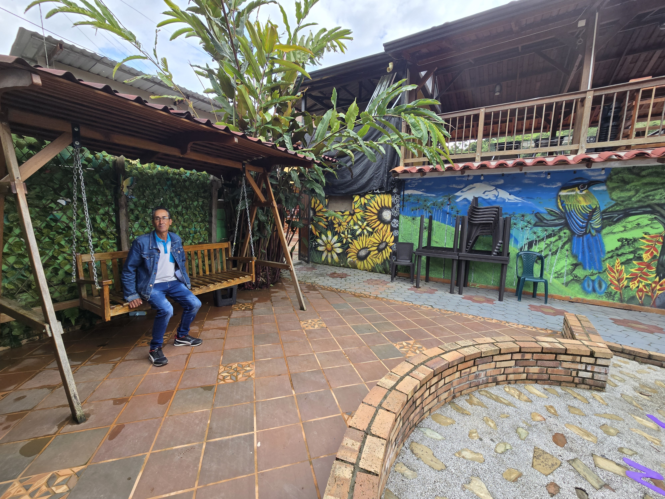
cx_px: 332
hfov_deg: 106.2
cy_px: 250
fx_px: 250
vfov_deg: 89.9
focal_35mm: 13
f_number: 2.2
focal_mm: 2.2
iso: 50
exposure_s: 1/302
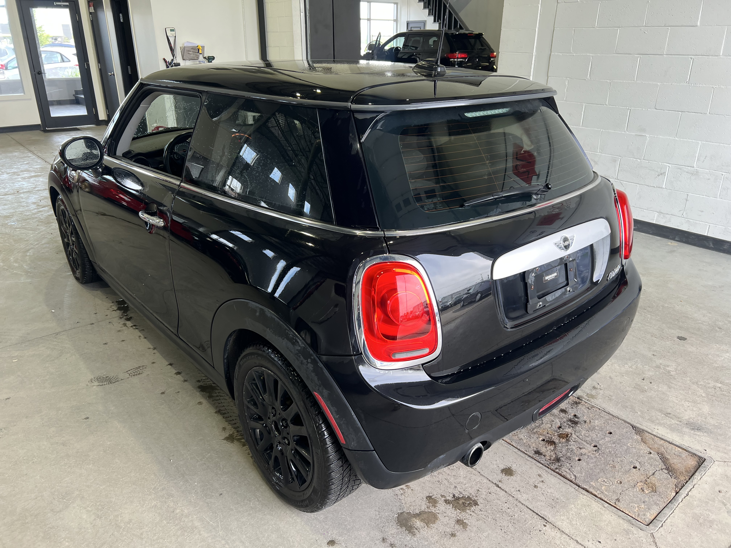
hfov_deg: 67.3
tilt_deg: -20.8
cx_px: 366
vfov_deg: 53.1
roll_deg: +0.2
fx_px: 549
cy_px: 274
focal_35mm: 26
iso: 64
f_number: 1.5
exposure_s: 1/121
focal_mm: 5.7
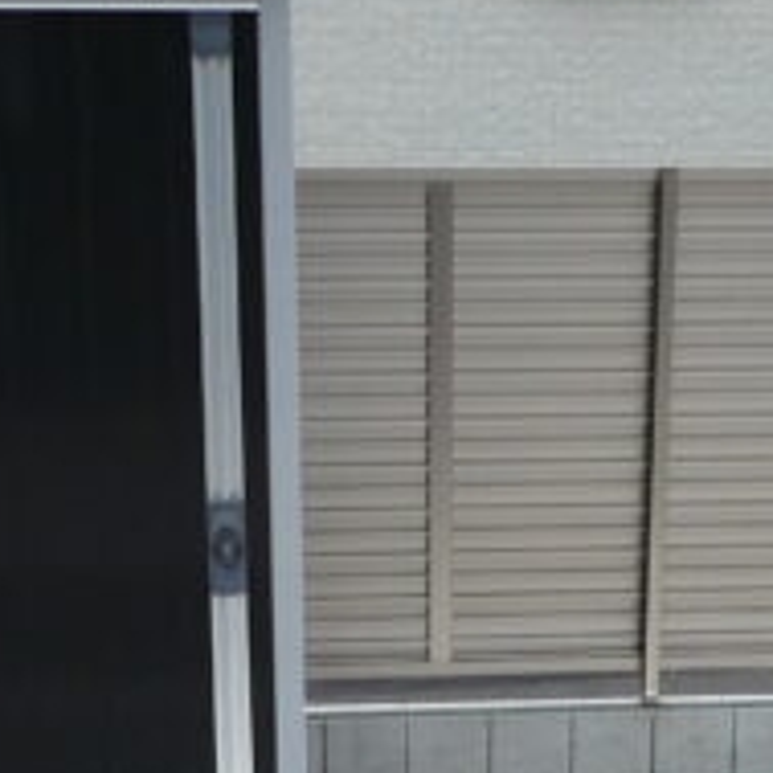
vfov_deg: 13.3
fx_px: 2905
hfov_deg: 15.1
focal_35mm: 115
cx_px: 458
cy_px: 1481
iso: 80
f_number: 3.3
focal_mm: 4.3
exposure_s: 1/800
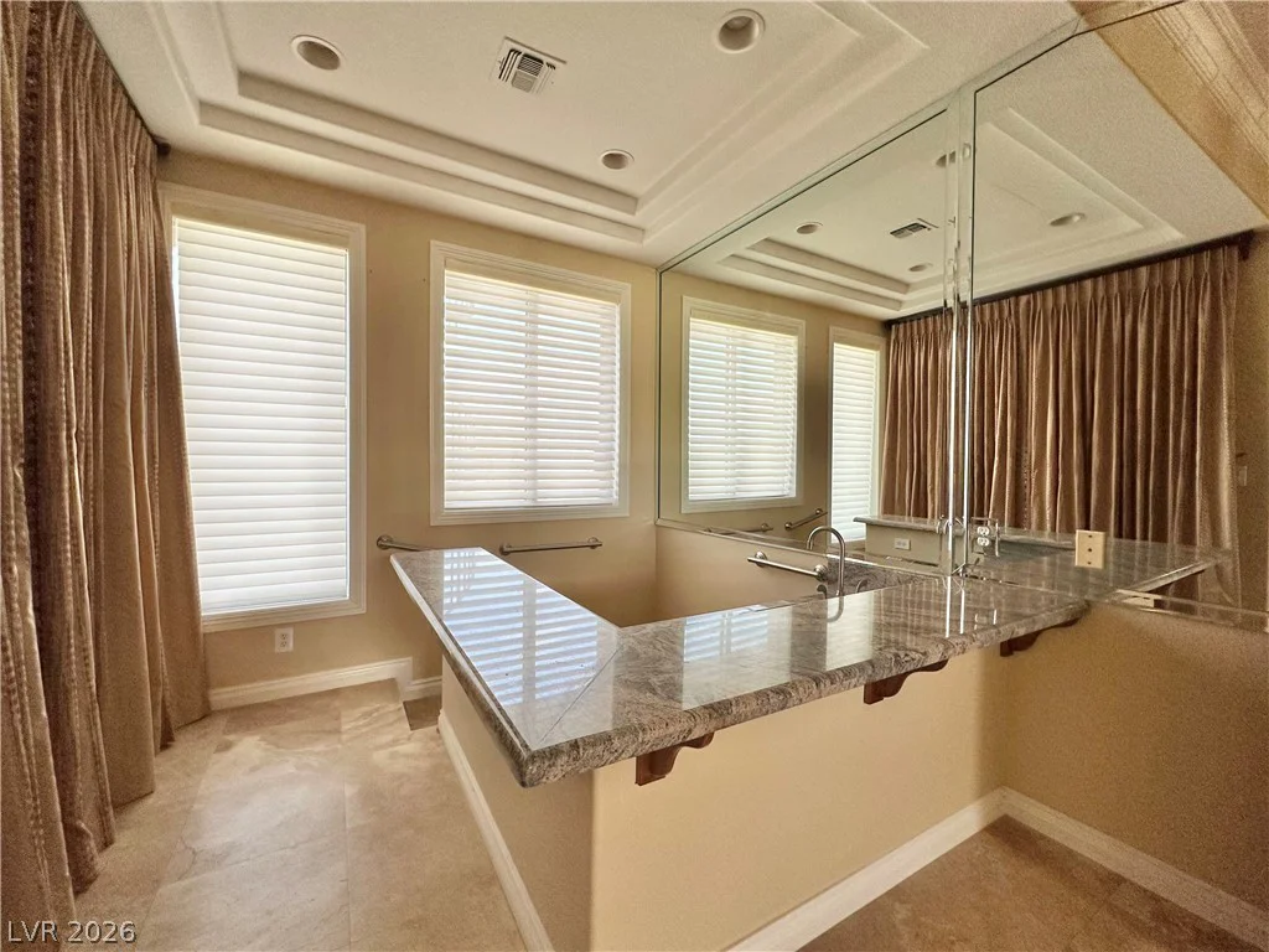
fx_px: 513
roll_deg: -1.1
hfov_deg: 102.1
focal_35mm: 14
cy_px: 476
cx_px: 634
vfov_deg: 85.7
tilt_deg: -0.6
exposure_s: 1/99
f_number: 2.2
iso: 125
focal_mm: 2.22
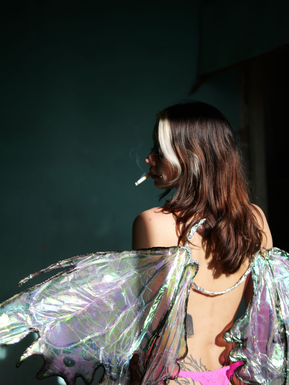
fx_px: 556
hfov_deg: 29.1
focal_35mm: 50
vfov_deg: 38.2
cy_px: 192
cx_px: 144
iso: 100
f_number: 1.4
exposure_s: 1/3200
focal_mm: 25
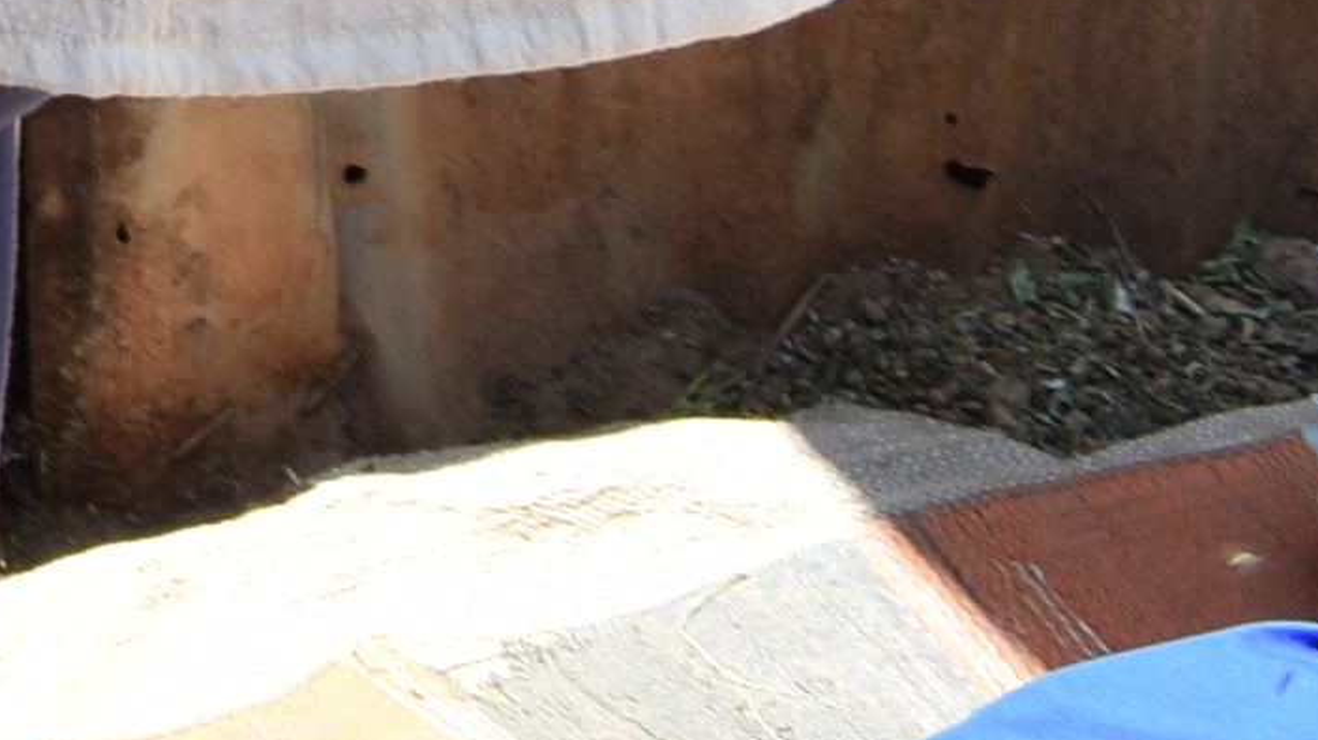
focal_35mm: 181
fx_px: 6324
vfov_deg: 6.1
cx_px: -2808
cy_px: -1682
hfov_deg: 9.2
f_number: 8
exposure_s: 1/60
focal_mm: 18
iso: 100
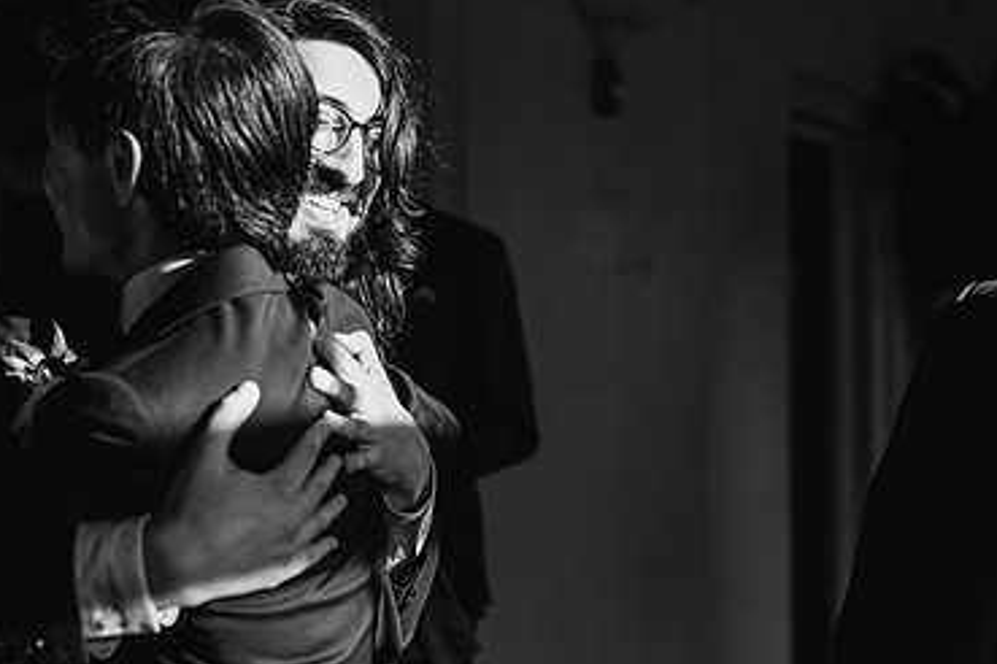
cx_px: 354
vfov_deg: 24.6
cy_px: 323
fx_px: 1523
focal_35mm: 55
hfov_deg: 36.0
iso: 125
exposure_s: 1/400
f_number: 2
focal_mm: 35
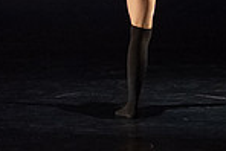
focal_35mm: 345
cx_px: 148
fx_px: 2168
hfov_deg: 6.0
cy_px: -34
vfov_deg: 4.0
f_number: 3.2
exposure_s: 1/400
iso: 4000
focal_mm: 69
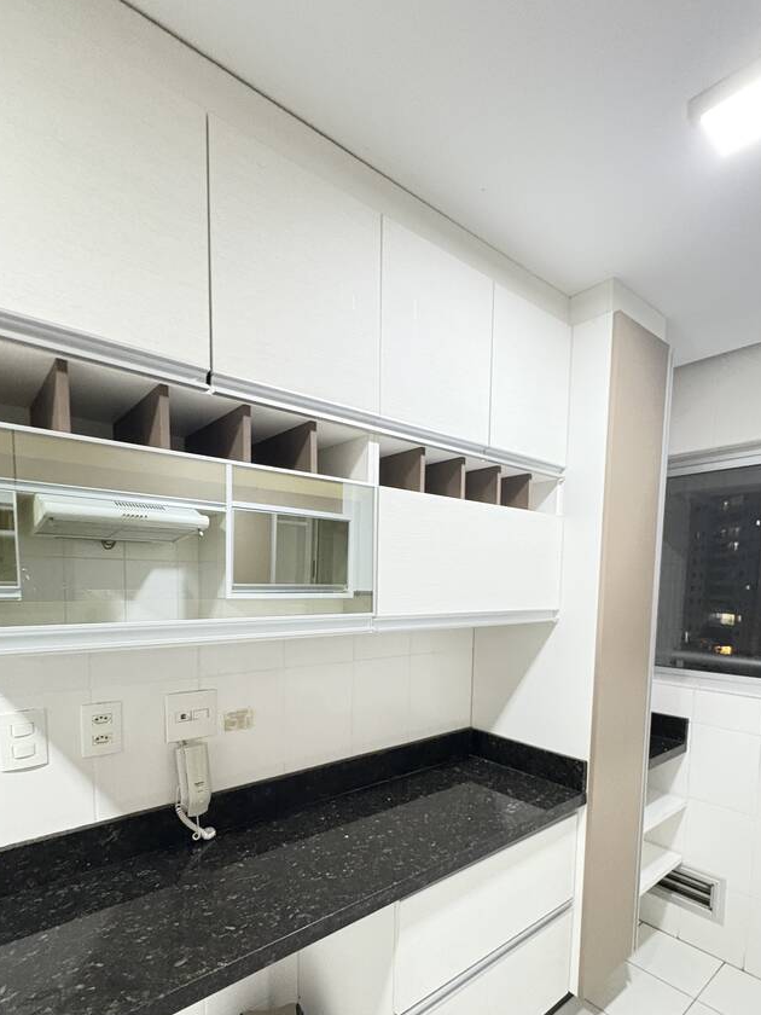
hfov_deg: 71.6
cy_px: 633
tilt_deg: -4.3
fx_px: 528
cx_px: 378
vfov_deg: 86.1
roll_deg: +0.2
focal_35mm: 18
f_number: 2.2
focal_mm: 2.22
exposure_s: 1/30
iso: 800
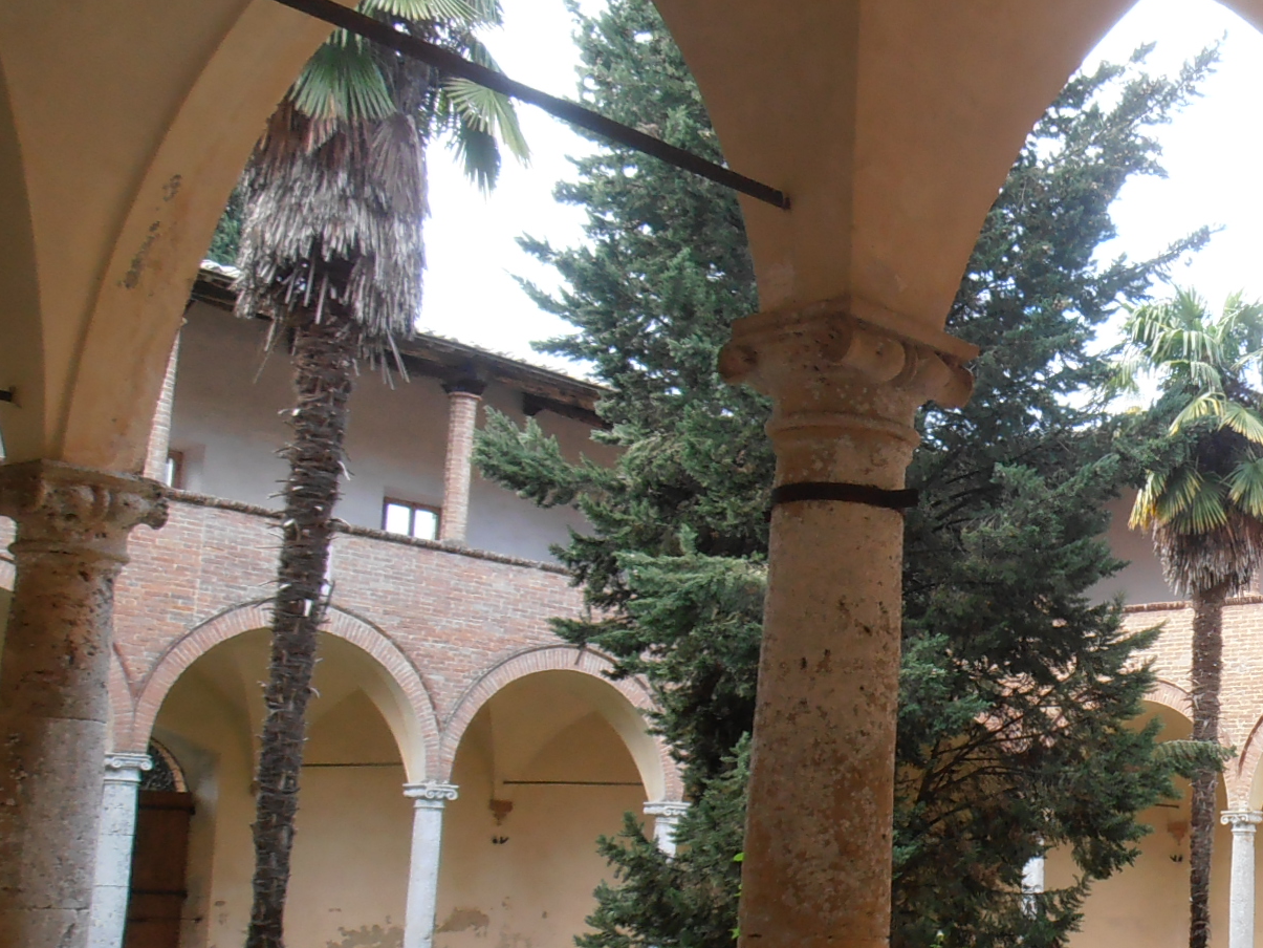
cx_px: 1337
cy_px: 670
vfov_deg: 28.3
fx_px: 1861
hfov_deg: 33.4
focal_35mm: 51
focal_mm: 4.2
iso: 80
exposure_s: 1/80
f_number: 3
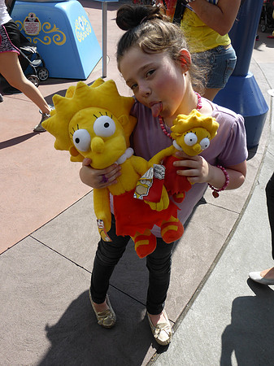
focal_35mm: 31
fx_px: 327
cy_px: 183
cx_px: 137
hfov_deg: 45.4
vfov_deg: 58.4
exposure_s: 1/800
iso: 100
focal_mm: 5.4
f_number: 3.6
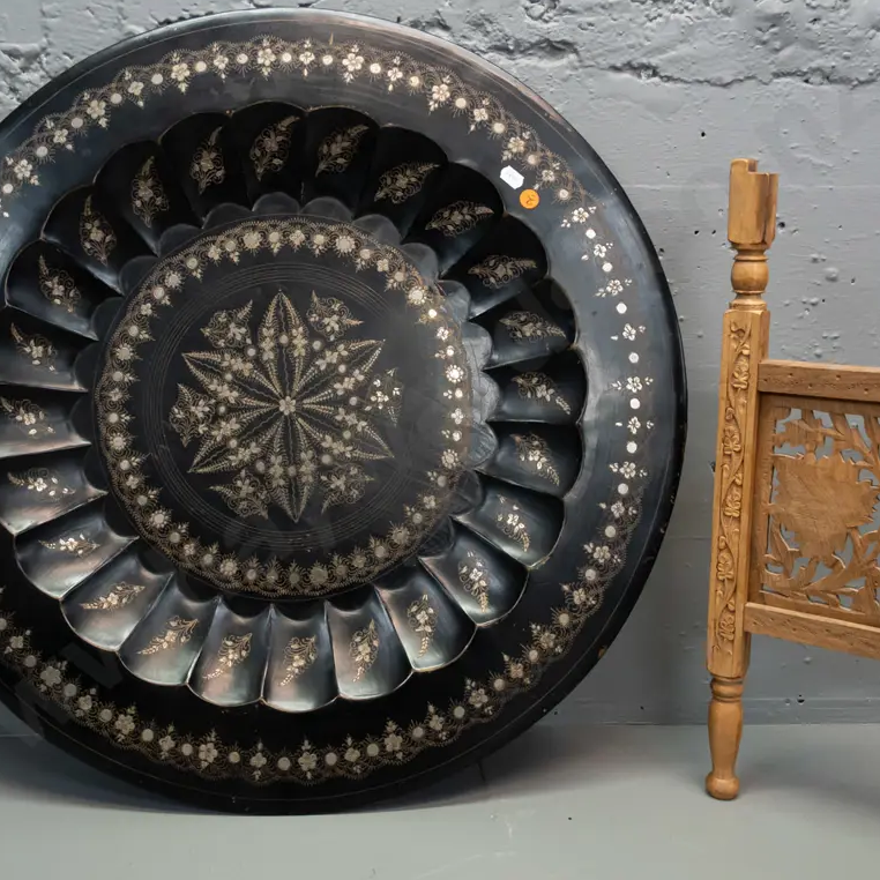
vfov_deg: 43.9
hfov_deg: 43.8
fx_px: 1093
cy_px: 438
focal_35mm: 38
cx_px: 393
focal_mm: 16
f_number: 5
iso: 2500
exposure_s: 1/125
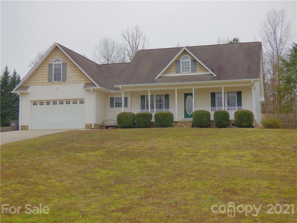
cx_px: 148
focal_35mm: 53
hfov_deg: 36.2
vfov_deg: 27.5
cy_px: 112
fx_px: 455
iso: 100
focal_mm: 9.51
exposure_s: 1/500
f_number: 3.9
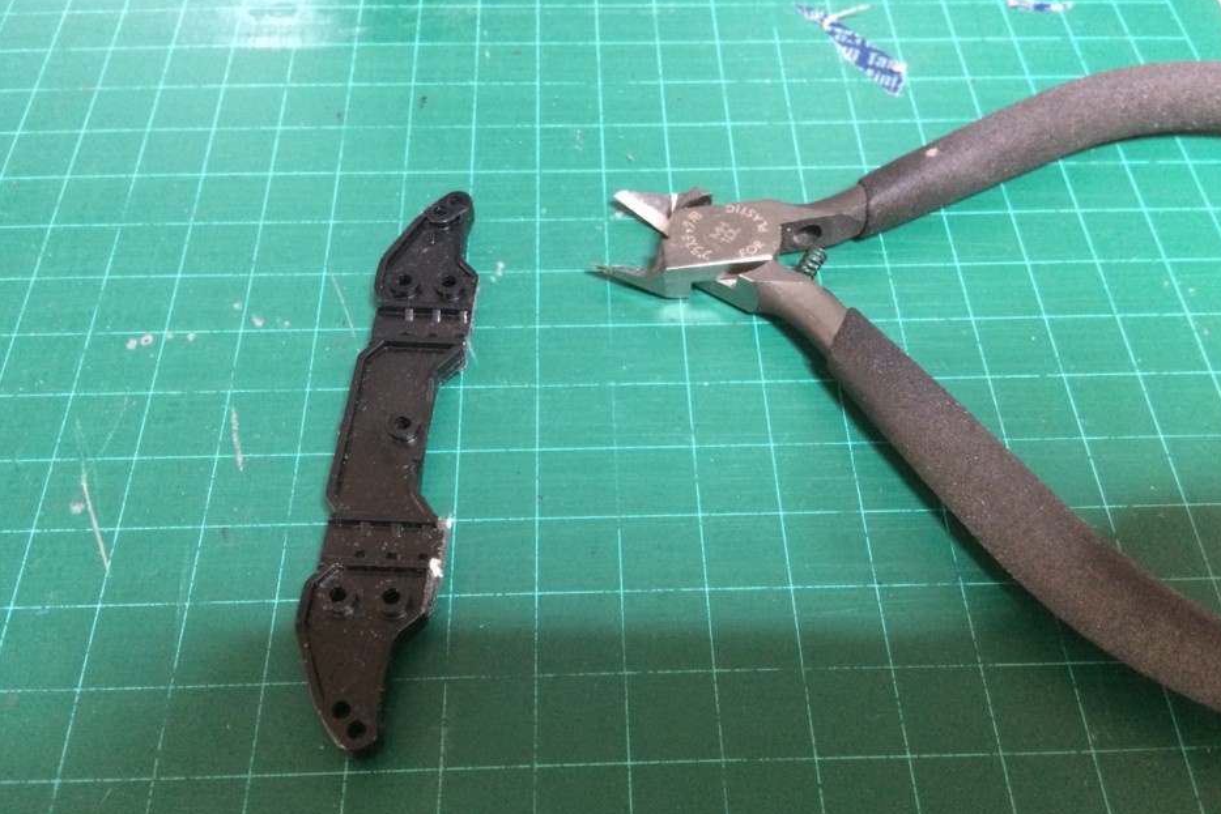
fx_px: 1052
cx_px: 605
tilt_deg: -57.0
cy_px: 443
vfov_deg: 42.3
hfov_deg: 60.3
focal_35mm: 31
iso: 250
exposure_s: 1/30
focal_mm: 4.15
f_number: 2.2
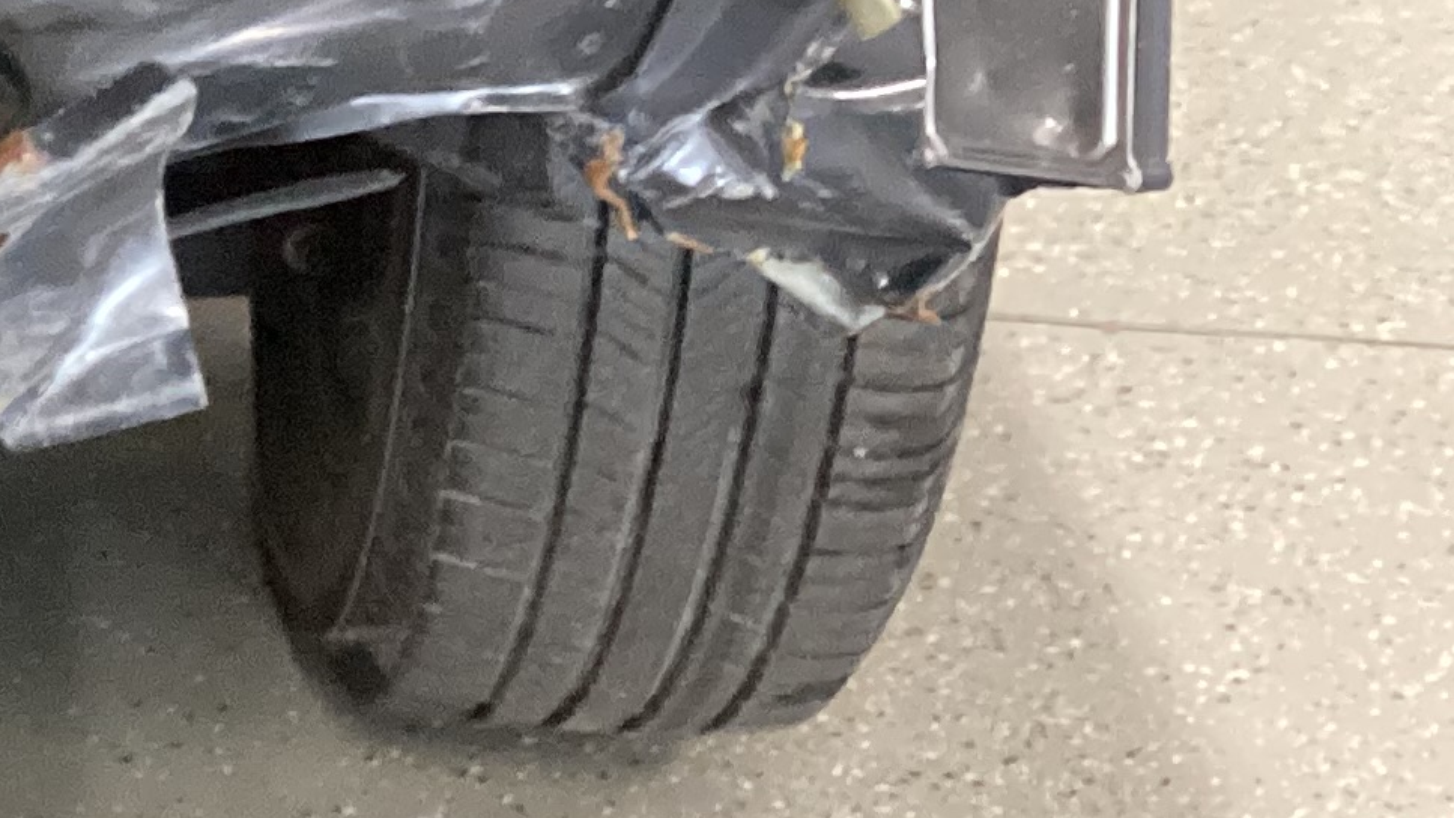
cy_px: 198
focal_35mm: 114
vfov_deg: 10.6
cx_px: -940
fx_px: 4395
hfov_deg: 16.5
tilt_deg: -27.6
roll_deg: +0.5
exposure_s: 1/50
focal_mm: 3.3
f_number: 2.4
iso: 320
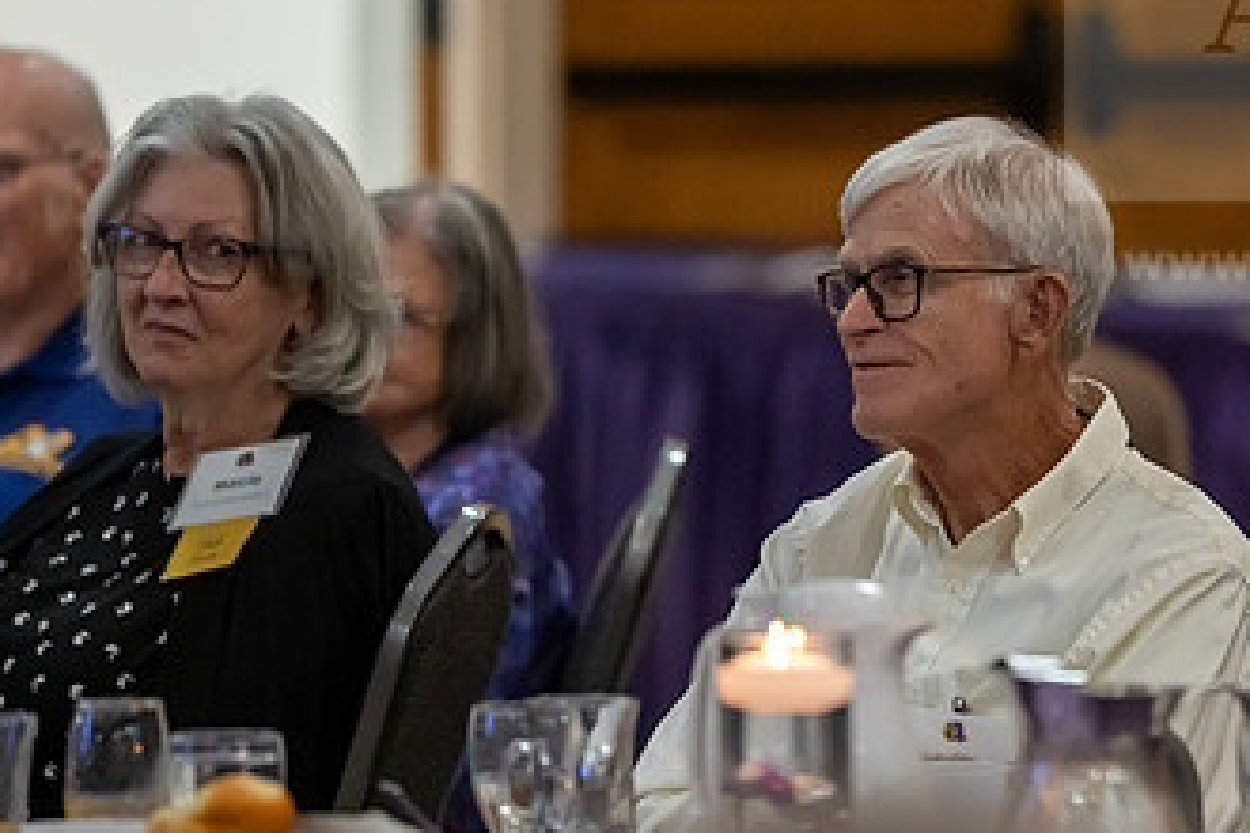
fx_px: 13055
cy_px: 384
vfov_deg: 3.7
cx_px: 951
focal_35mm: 376
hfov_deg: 5.5
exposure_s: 1/400
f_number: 2.8
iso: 5000
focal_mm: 200
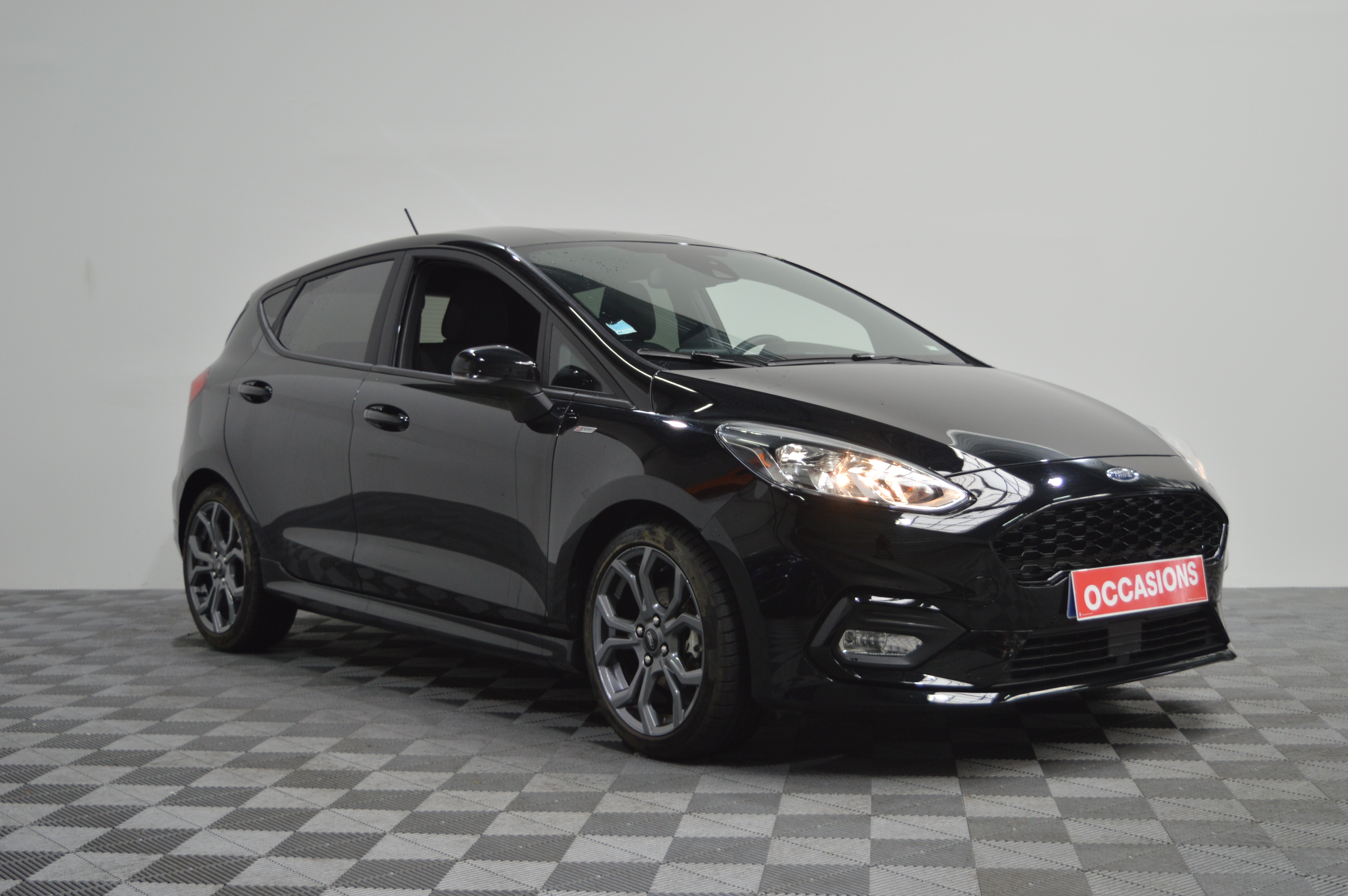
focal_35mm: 46
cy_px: 448
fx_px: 1740
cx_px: 674
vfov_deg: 28.9
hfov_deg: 42.4
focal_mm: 31
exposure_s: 1/80
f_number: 4.2
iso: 400
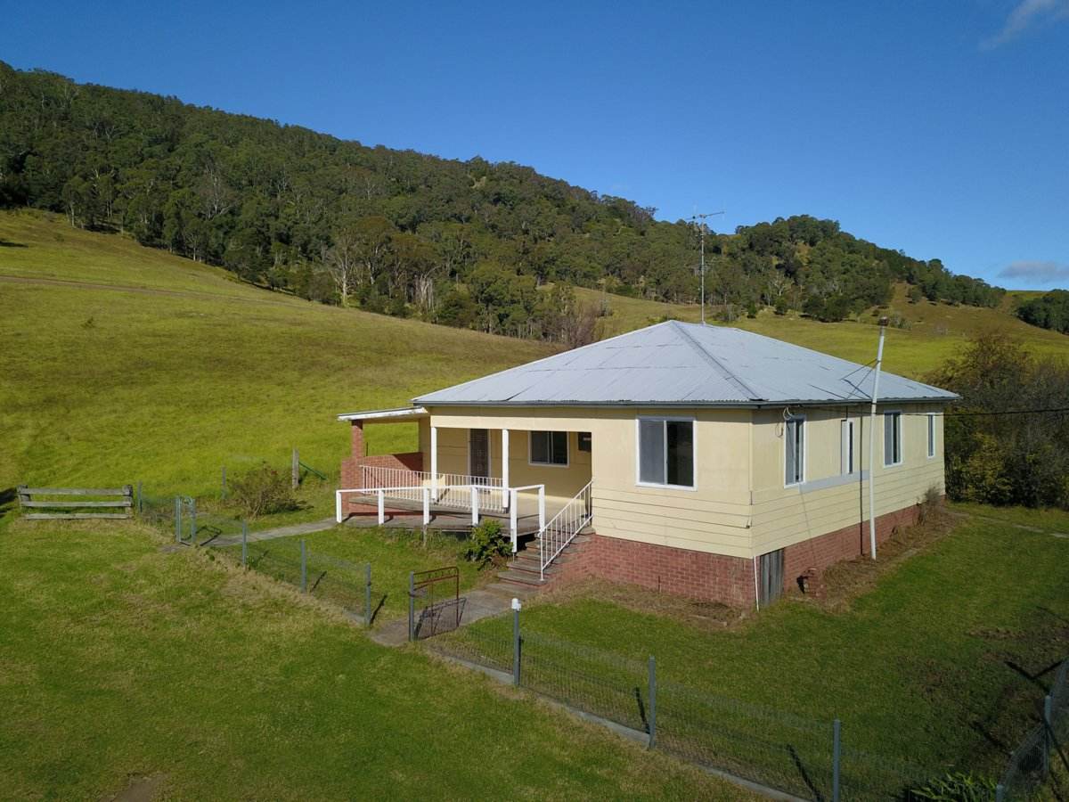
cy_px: 401
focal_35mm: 26
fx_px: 803
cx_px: 534
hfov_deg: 67.3
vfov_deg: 53.1
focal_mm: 4.73
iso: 100
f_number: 2.2
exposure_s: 1/1754
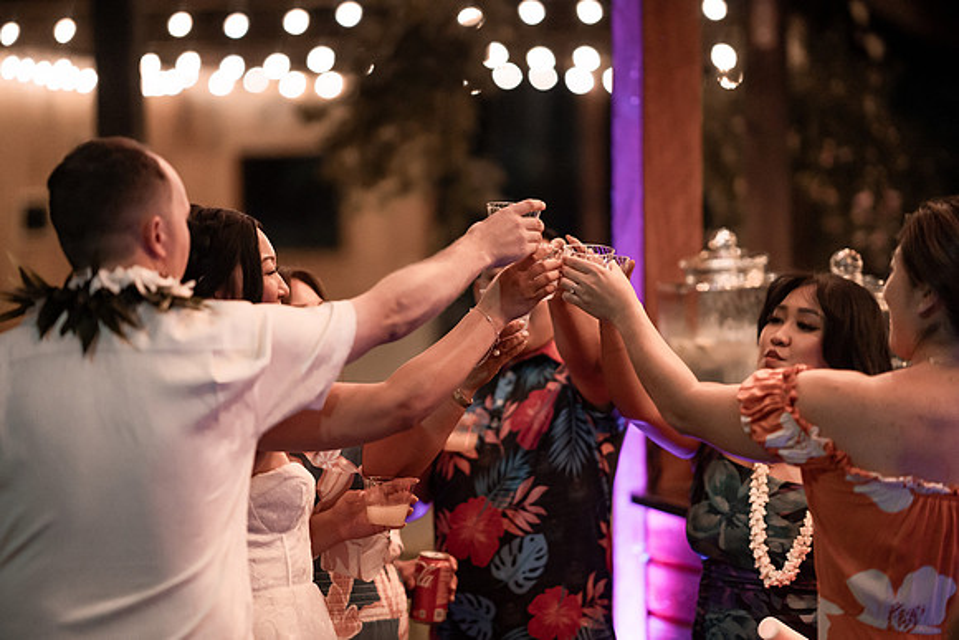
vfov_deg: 15.1
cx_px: 461
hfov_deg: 22.4
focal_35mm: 91
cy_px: 321
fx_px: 2421
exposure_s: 1/250
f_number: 1.4
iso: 2500
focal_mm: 85
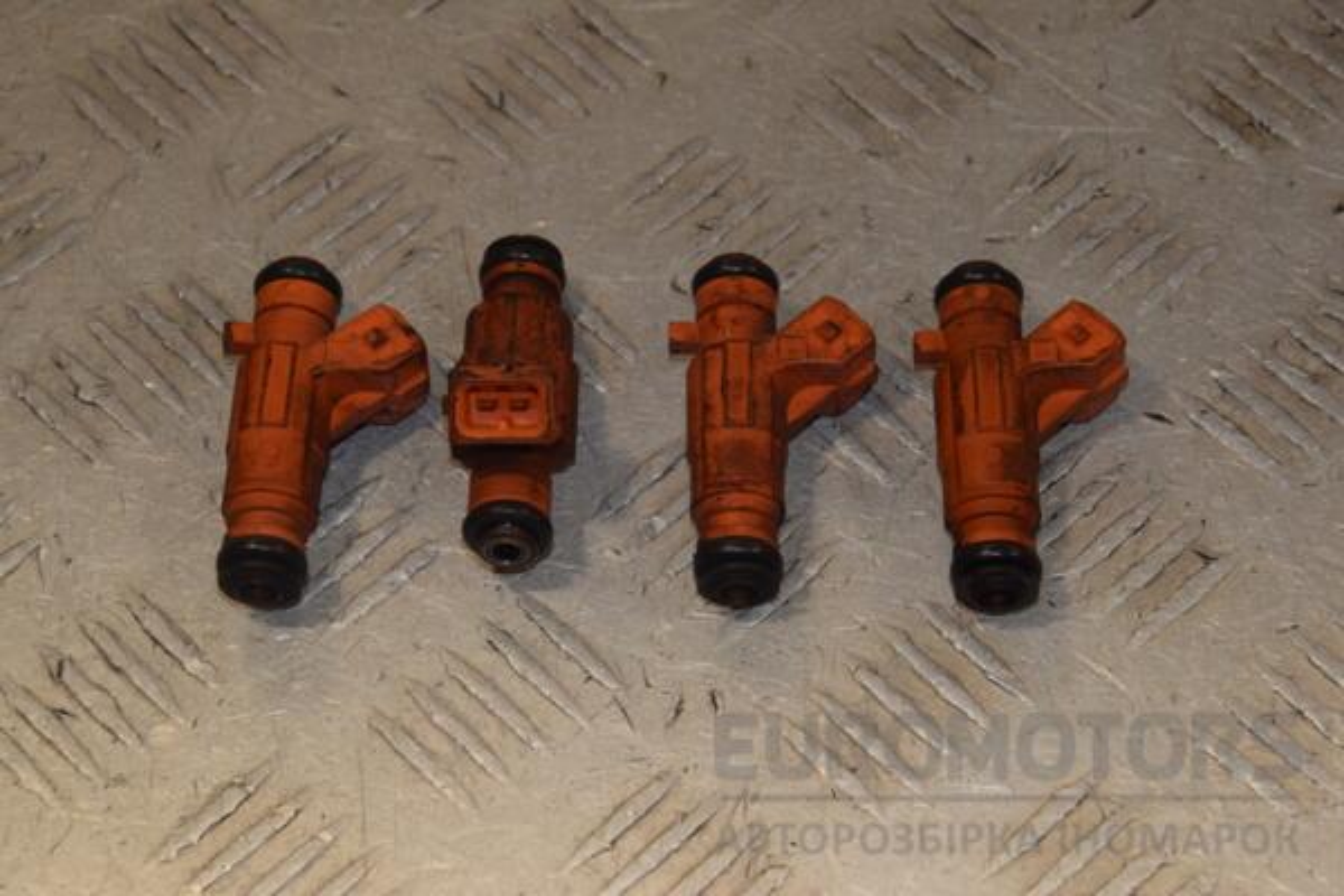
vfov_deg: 11.4
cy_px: 448
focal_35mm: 120
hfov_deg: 17.1
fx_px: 4480
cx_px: 672
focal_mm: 80
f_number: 9
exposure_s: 1/200
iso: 800
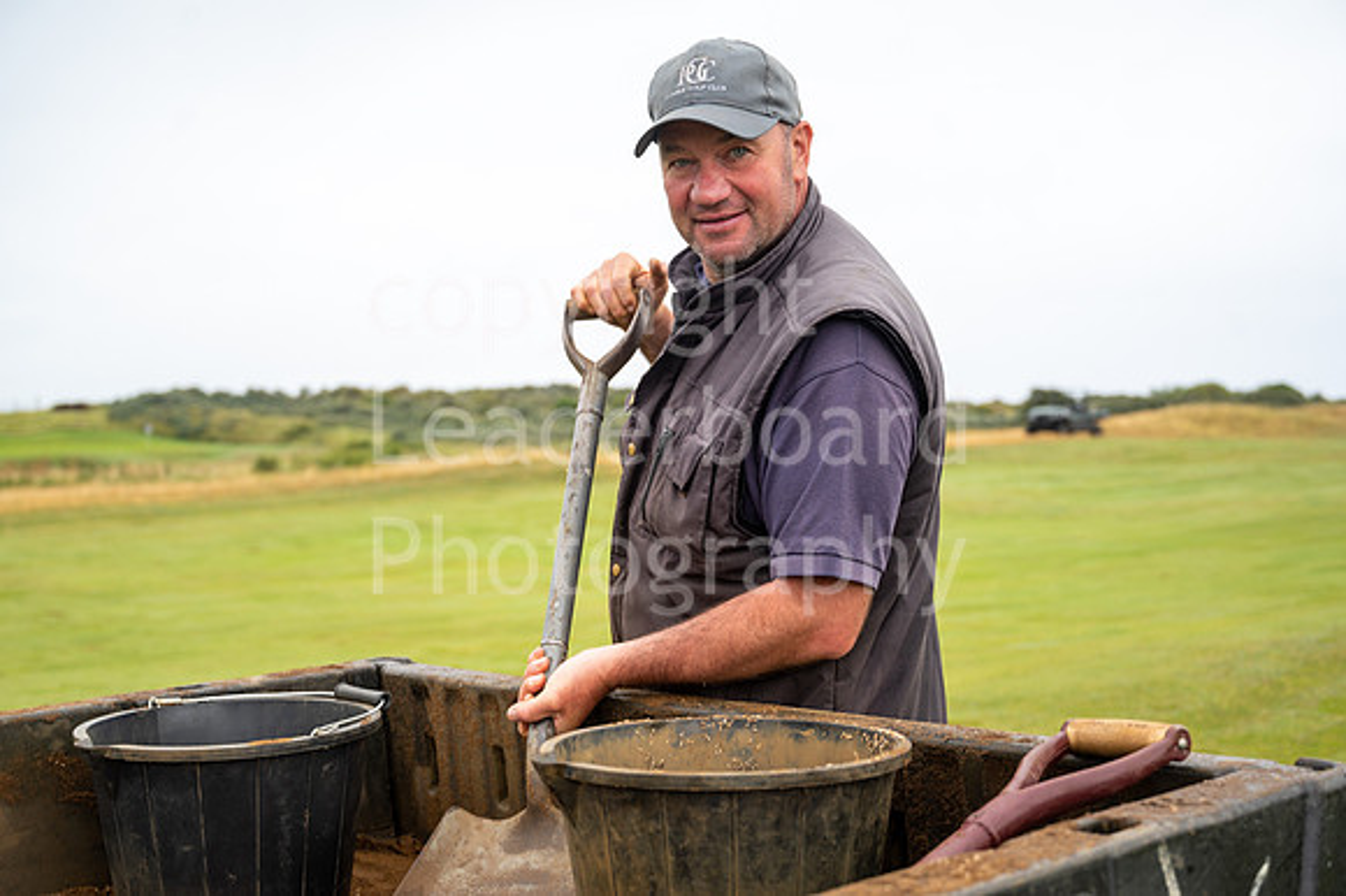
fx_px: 1756
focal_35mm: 47
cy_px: 448
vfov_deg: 28.6
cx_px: 673
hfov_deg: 41.9
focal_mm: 47
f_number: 4
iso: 160
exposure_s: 1/125
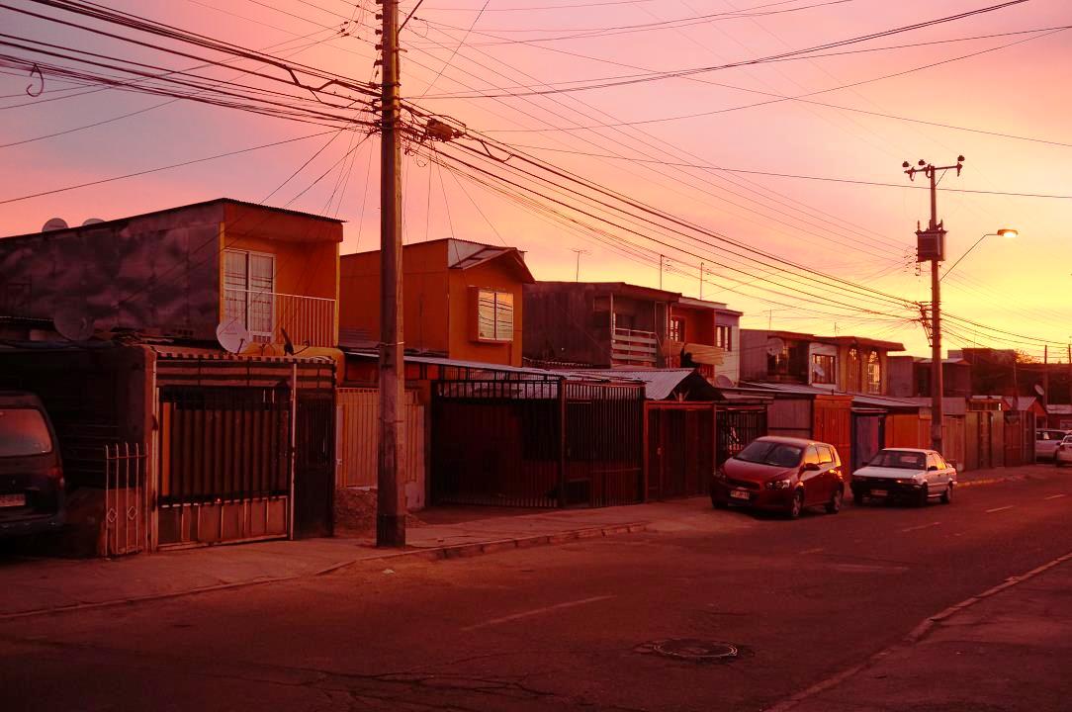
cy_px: 356
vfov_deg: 28.9
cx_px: 536
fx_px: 1383
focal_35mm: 46
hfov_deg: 42.4
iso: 1000
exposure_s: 1/60
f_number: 5
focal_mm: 31
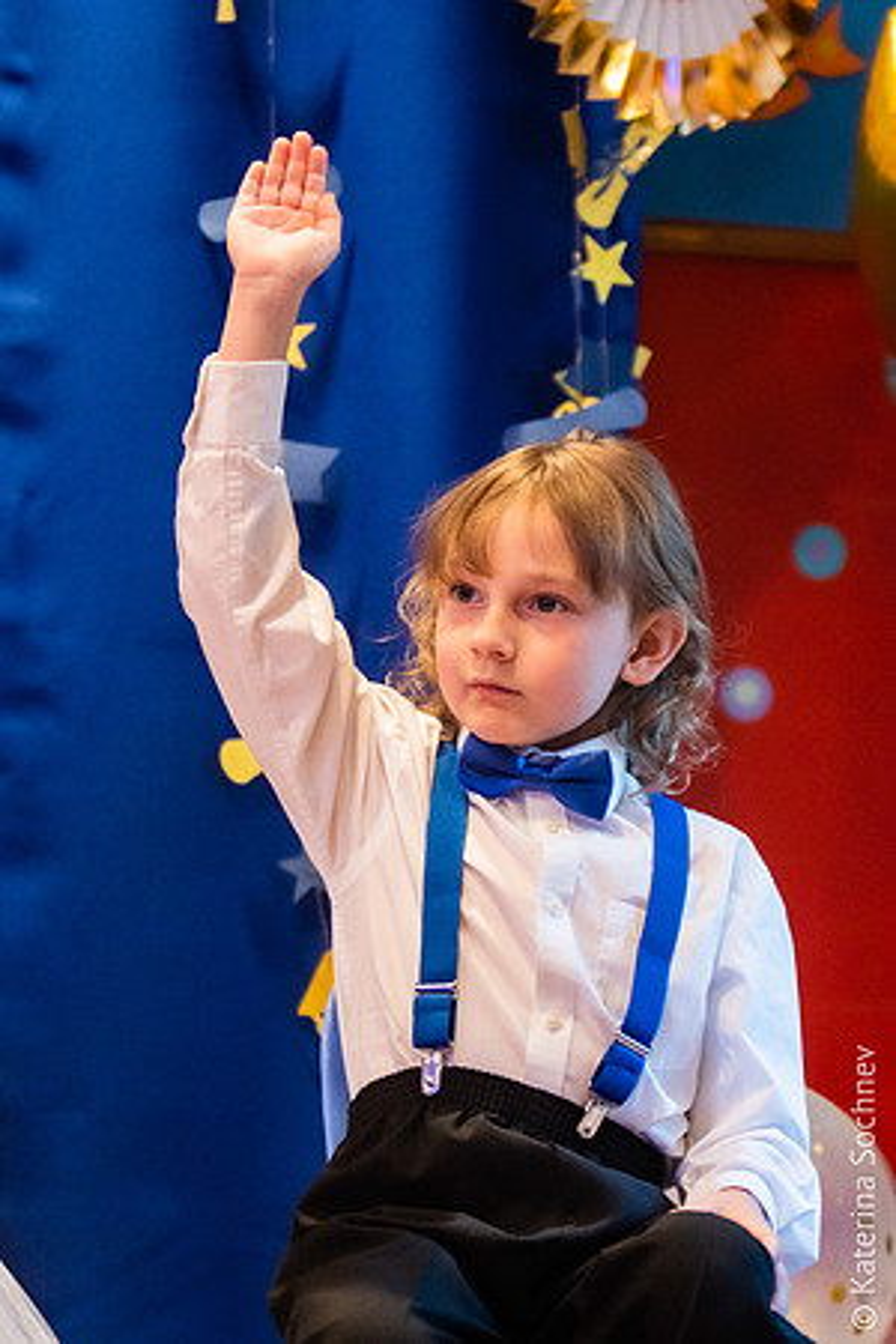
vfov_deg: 19.5
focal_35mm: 105
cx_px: 572
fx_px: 3920
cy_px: 672
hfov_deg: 13.0
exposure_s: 1/125
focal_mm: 70
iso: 1600
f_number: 2.8
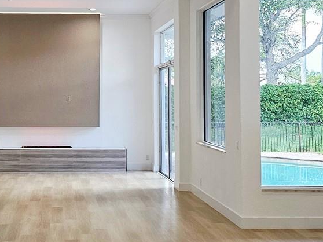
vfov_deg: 22.1
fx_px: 616
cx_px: 77
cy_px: 67
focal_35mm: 66
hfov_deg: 28.9
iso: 125
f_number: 1.7
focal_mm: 6.3
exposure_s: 1/120
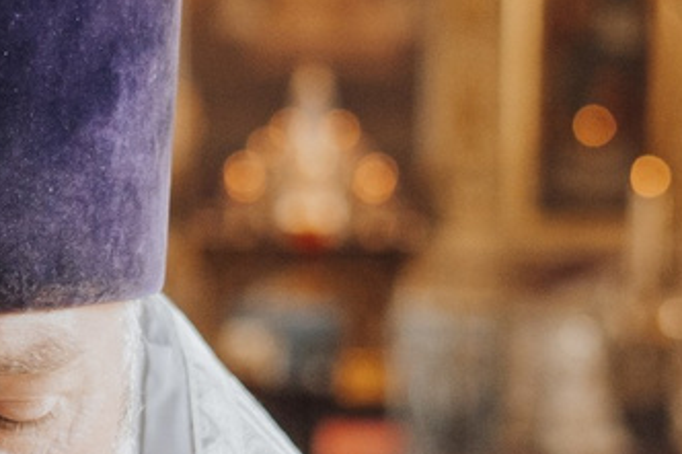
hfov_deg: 7.6
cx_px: -146
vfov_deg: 5.0
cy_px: 677
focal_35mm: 270
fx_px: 5112
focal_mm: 35
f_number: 2
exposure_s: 1/200
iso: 800
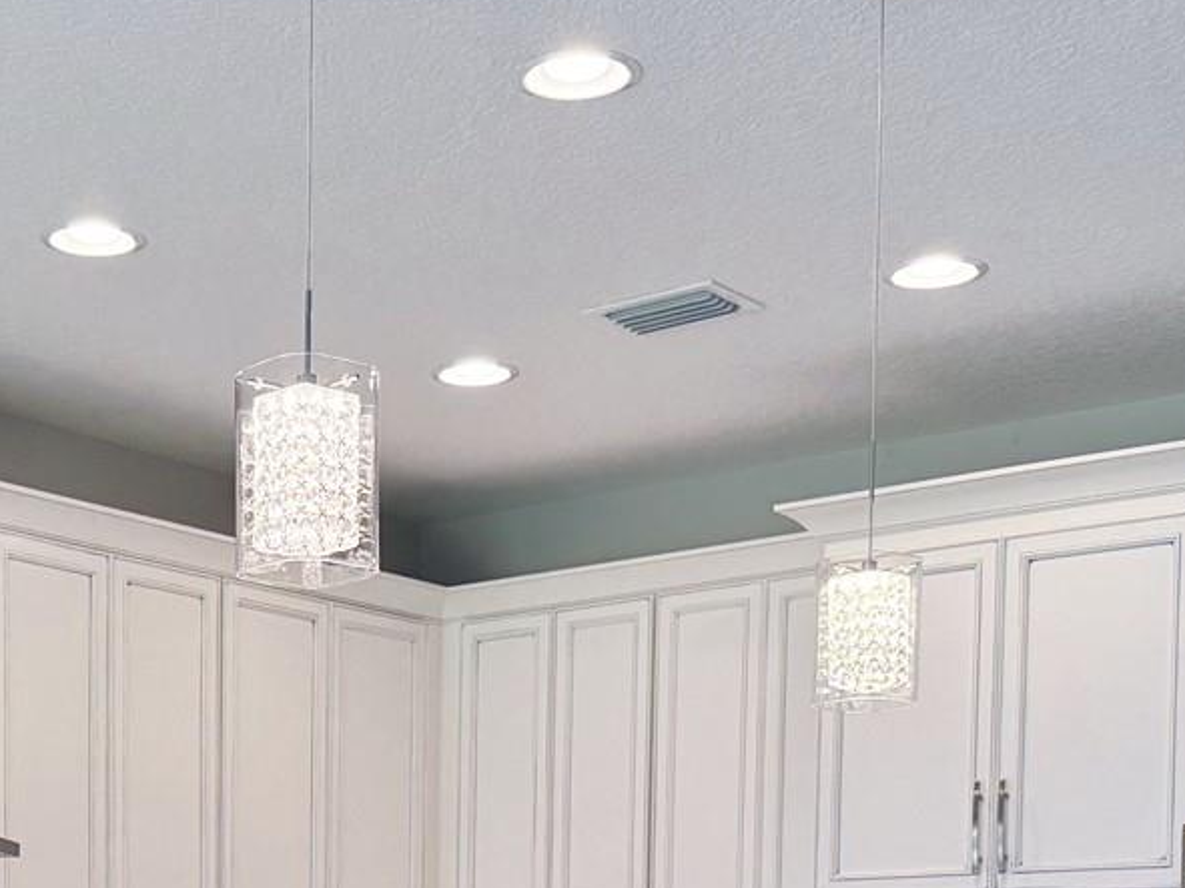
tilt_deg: -2.1
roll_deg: +1.1
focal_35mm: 65
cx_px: 221
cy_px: 1108
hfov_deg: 29.1
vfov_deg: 20.8
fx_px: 2225
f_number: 1.78
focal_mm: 6.76
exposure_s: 1/186
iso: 125
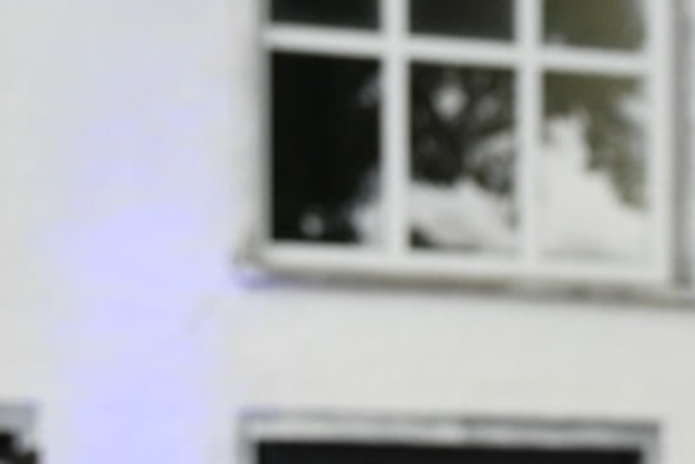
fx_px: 4018
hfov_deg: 9.4
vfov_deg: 6.5
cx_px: 1239
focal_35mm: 208
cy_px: 738
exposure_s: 1/500
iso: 2000
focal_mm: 44
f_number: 3.2
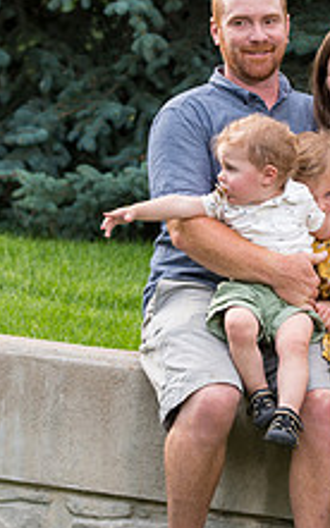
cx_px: 301
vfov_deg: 14.4
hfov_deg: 9.0
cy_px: 191
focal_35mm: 145
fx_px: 2088
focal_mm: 70
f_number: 5
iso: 250
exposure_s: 1/160
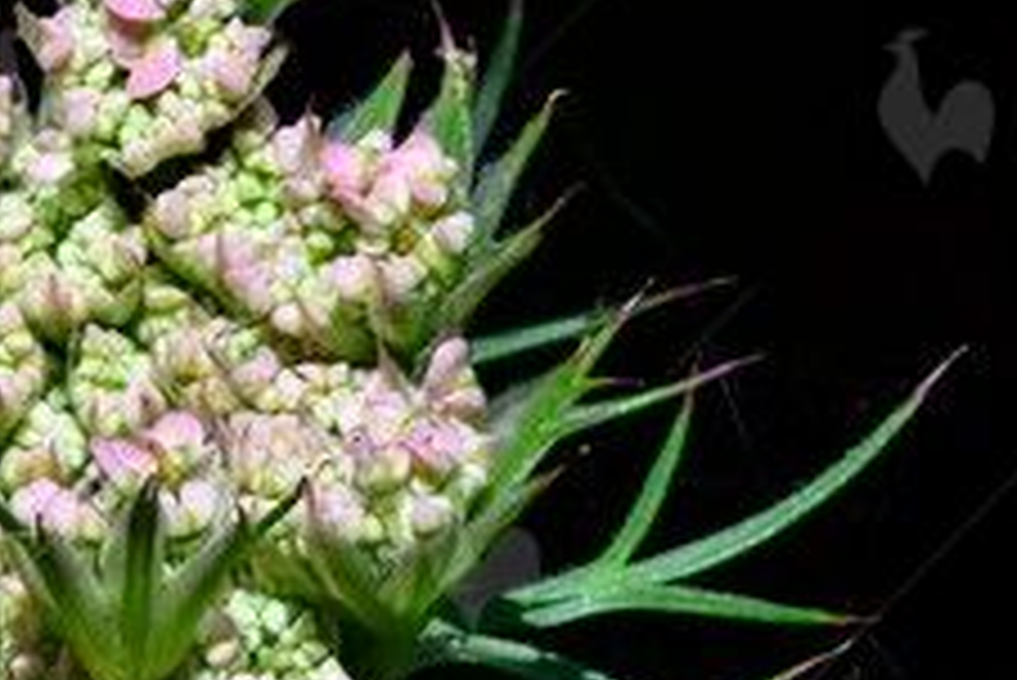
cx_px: 36
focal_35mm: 531
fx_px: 15010
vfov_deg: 2.6
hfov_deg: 3.9
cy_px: 561
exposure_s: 1/640
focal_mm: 200
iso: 1600
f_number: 20
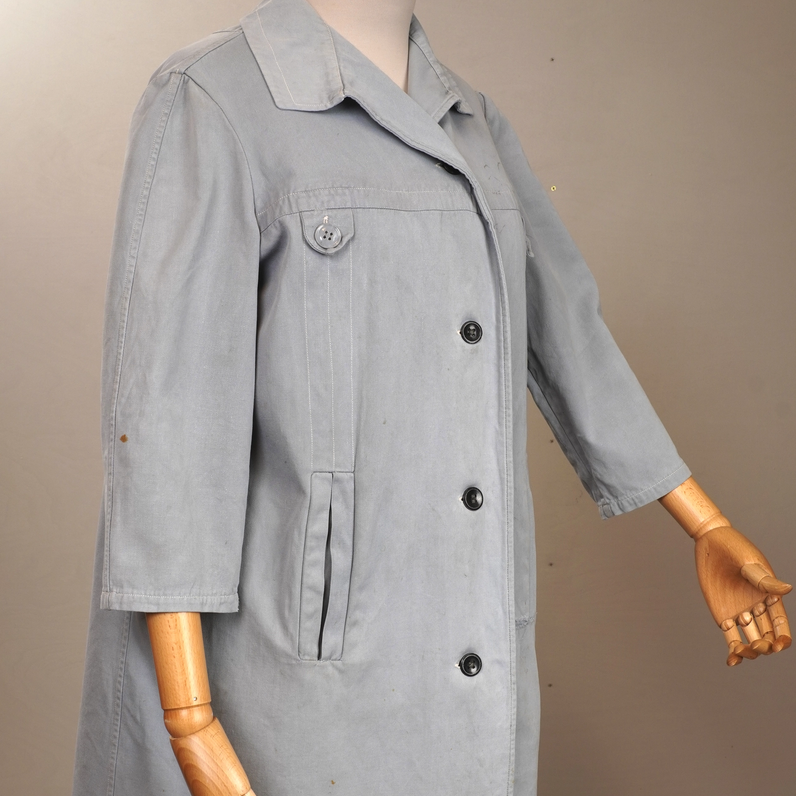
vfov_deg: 27.7
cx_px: 402
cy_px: 481
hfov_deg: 27.7
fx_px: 1613
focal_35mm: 62
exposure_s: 1/10
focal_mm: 32
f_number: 11
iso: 250
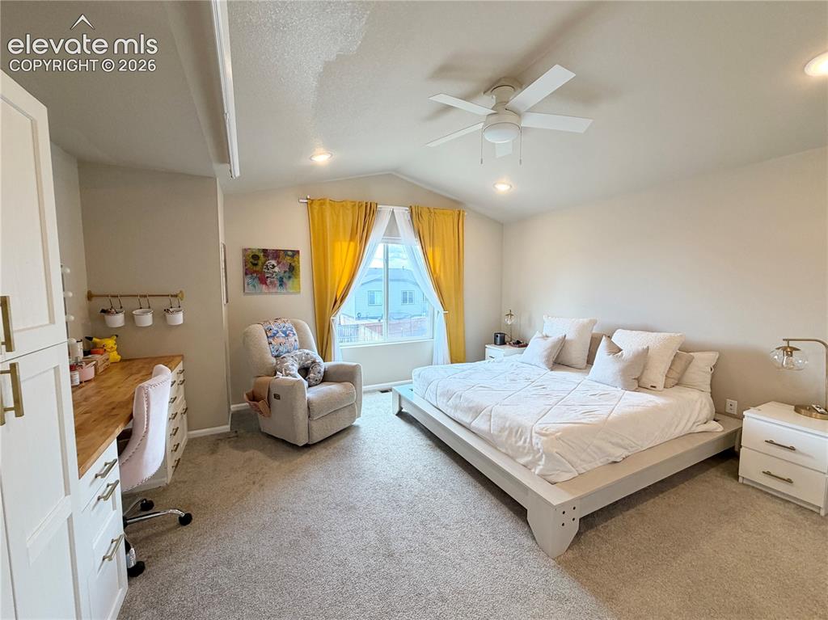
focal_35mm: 14
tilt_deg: -4.8
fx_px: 335
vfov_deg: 85.6
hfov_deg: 102.1
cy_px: 310
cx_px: 414
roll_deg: +0.2
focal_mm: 2.22
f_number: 2.2
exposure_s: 1/120
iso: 200
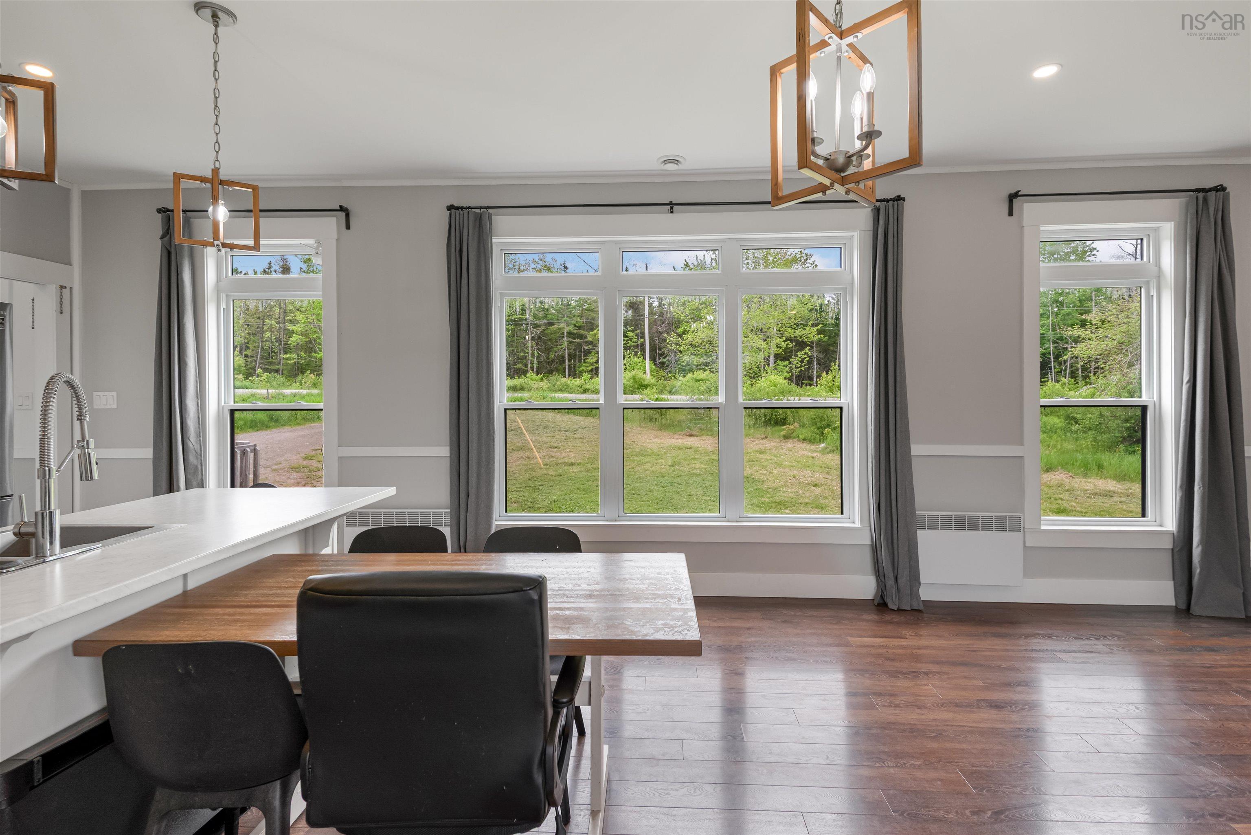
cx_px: 626
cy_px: 418
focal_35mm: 17
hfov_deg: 93.3
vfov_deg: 70.5
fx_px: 591
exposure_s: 1/160
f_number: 6.3
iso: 320
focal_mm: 17
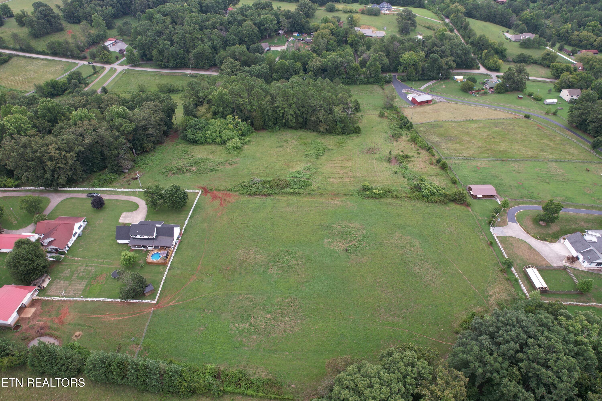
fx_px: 368
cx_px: 301
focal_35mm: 22
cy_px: 200
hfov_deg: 78.6
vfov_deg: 57.2
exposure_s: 1/350
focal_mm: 8.38
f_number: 2.8
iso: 100
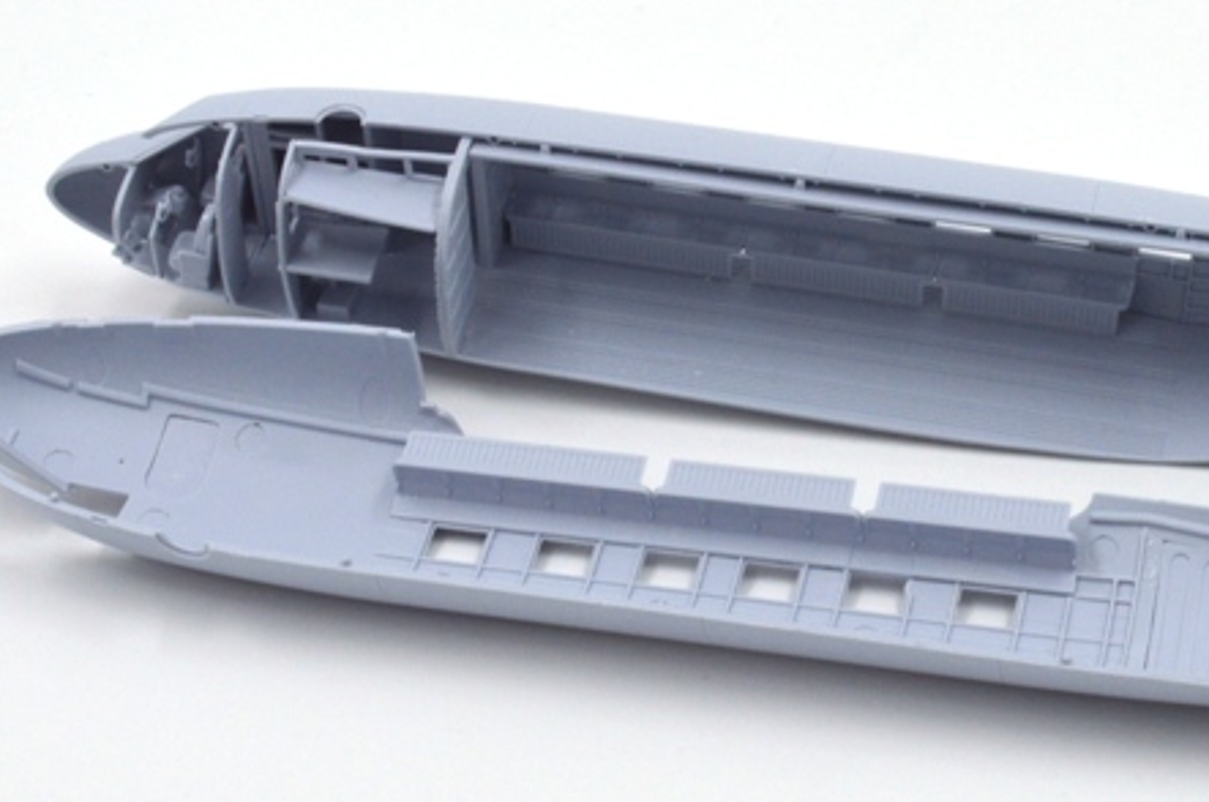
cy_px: 295
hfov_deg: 21.4
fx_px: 3183
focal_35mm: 95
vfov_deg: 14.4
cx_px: 824
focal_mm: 35
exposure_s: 1/60
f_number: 22
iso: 400
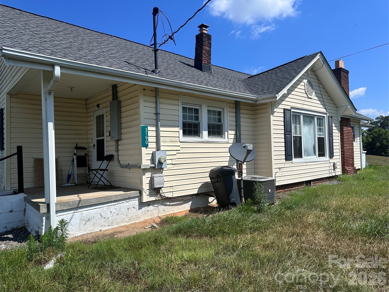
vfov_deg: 56.8
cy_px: 146
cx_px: 194
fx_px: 270
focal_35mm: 24
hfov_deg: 71.6
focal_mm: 6.86
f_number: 1.78
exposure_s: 1/6623
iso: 80
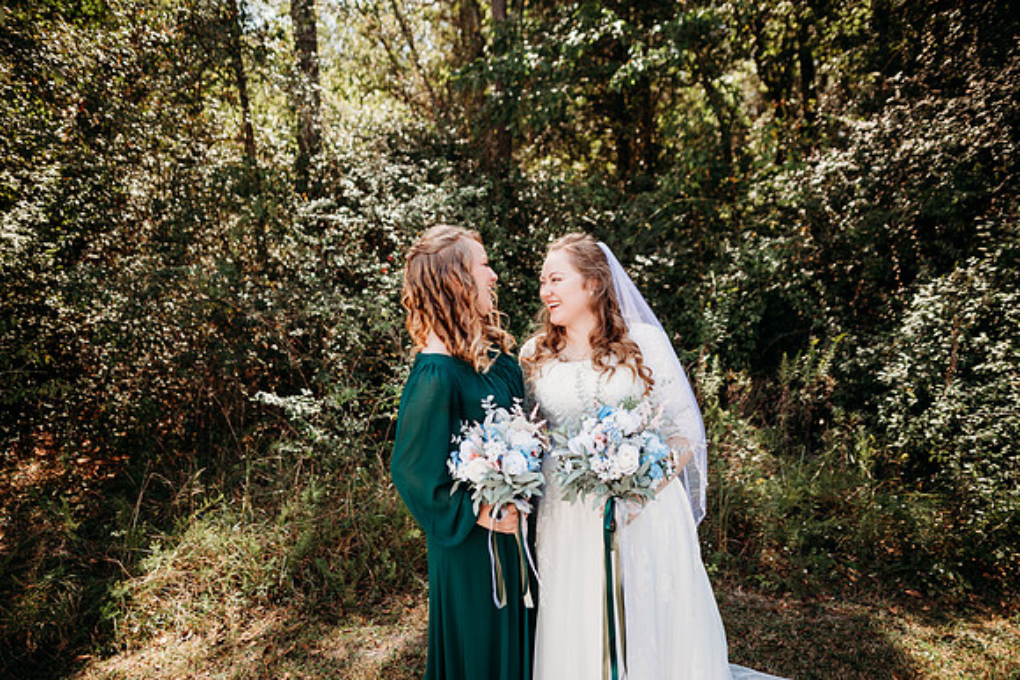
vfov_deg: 53.2
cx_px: 510
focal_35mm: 24
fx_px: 680
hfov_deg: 73.7
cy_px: 340
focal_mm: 24
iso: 100
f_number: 2.2
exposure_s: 1/800
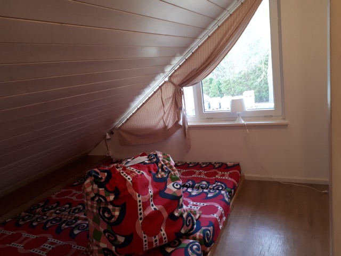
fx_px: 266
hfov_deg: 65.3
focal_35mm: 27
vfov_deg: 51.4
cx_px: 170
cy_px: 128
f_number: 1.9
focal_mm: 3.6
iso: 200
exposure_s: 1/33
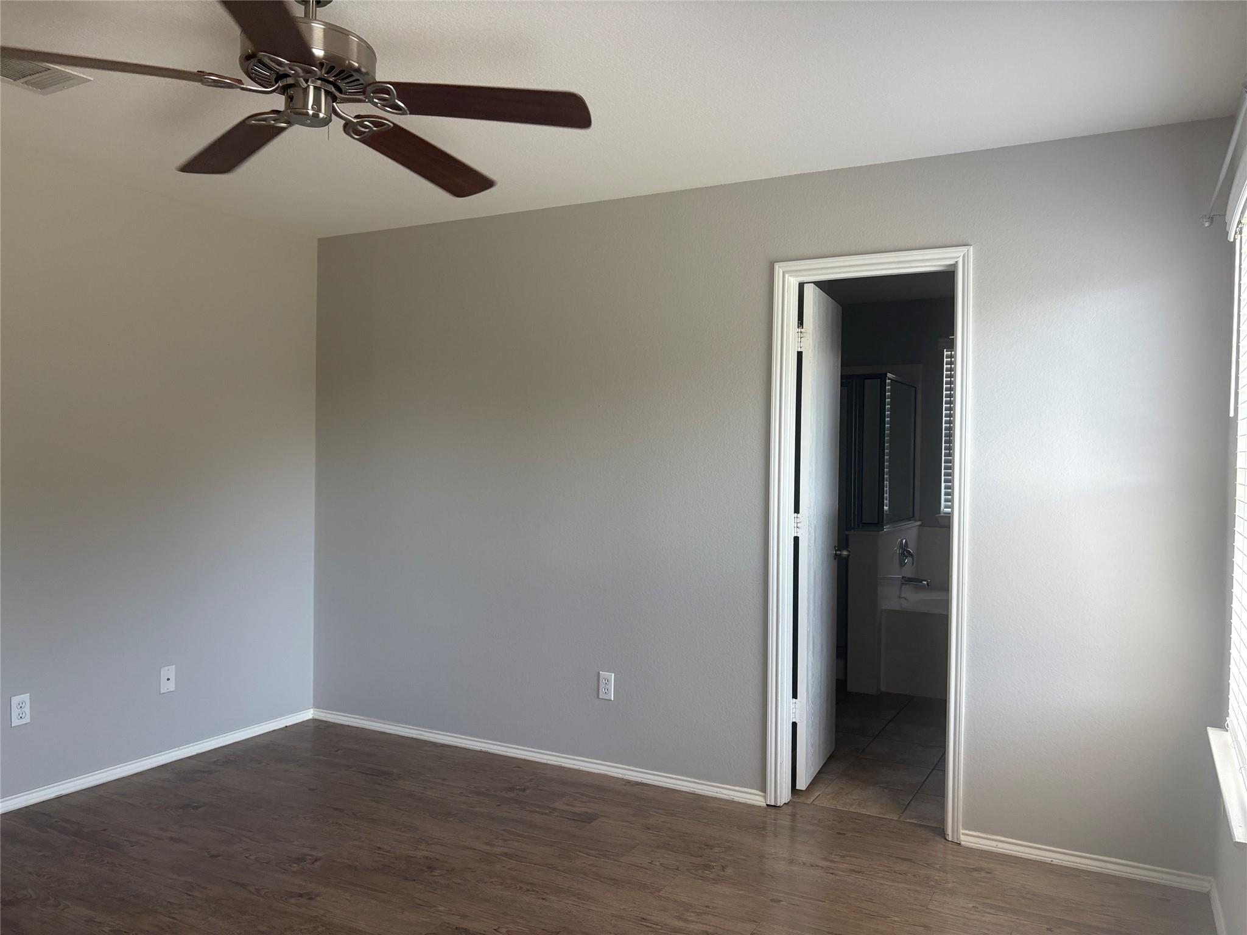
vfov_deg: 53.1
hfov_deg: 67.3
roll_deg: +0.3
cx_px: 624
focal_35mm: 26
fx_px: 937
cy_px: 468
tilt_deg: -0.6
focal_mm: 5.96
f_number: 1.6
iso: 80
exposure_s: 1/121
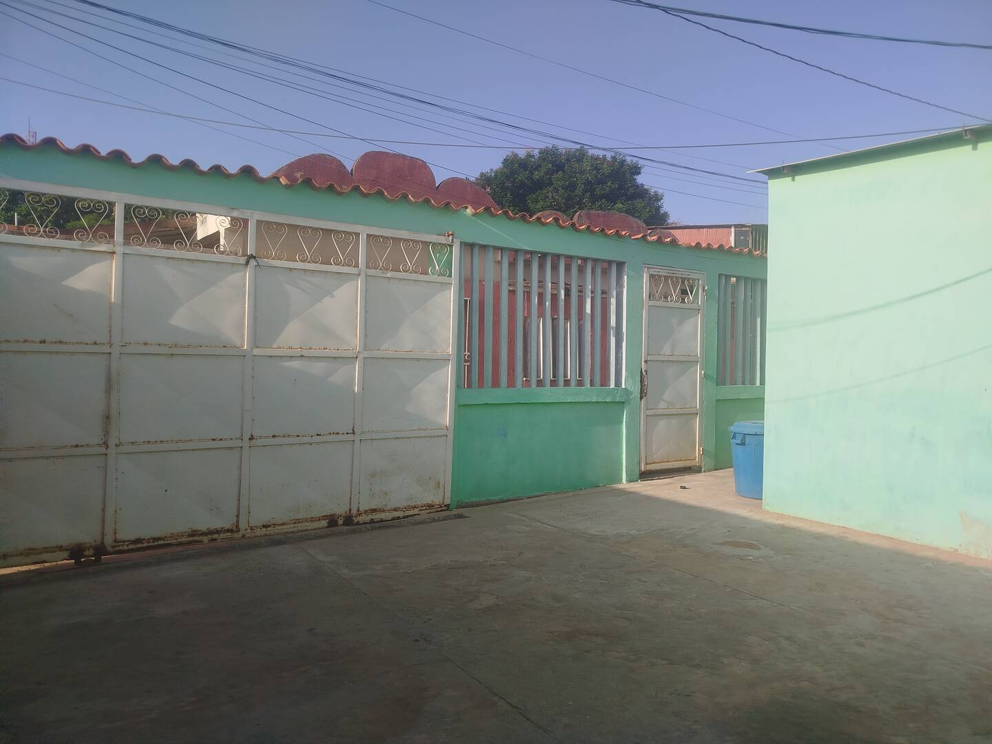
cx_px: 496
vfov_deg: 56.8
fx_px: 688
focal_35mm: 24
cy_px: 372
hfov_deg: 71.6
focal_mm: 5.31
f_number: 1.7
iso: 50
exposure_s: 1/1128
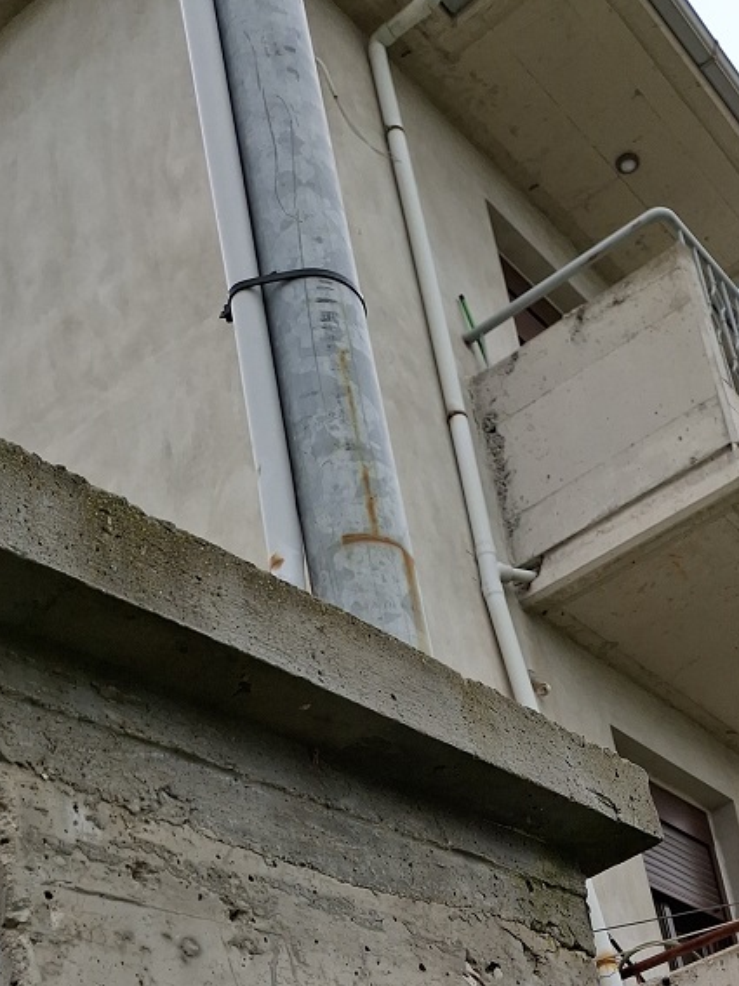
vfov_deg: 31.9
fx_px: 1538
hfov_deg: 26.1
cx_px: 666
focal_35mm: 54
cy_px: 1050
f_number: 1.8
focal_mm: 4.69
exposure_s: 1/962
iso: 32
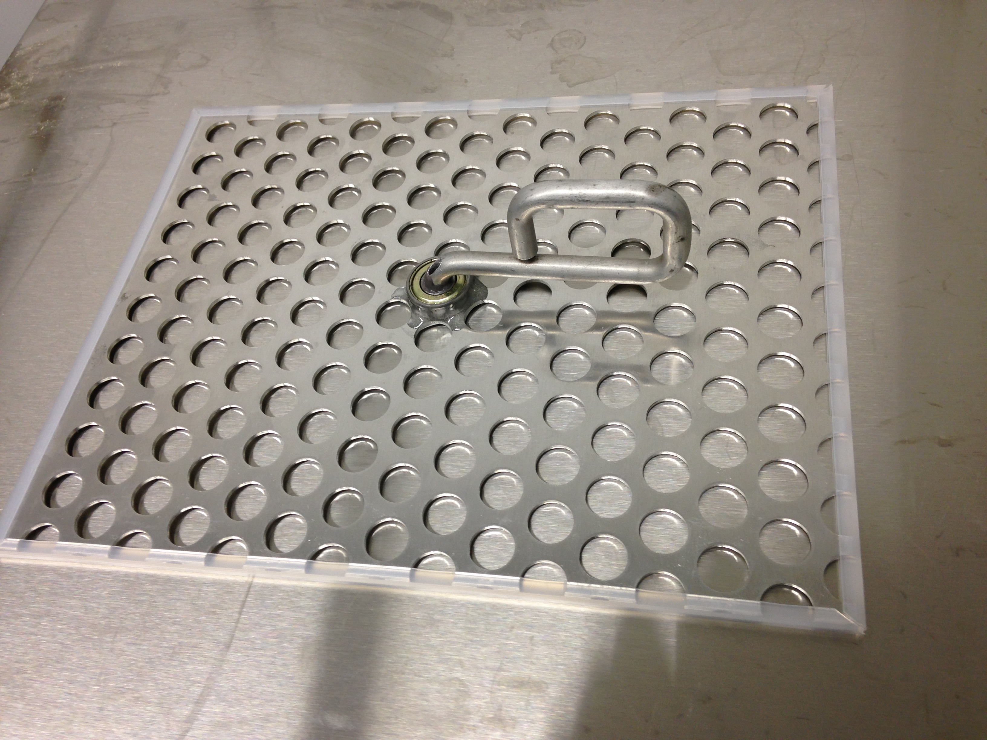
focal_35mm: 33
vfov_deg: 42.9
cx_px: 494
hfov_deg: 55.4
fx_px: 941
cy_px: 370
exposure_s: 1/20
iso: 50
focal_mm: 4.12
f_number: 2.4
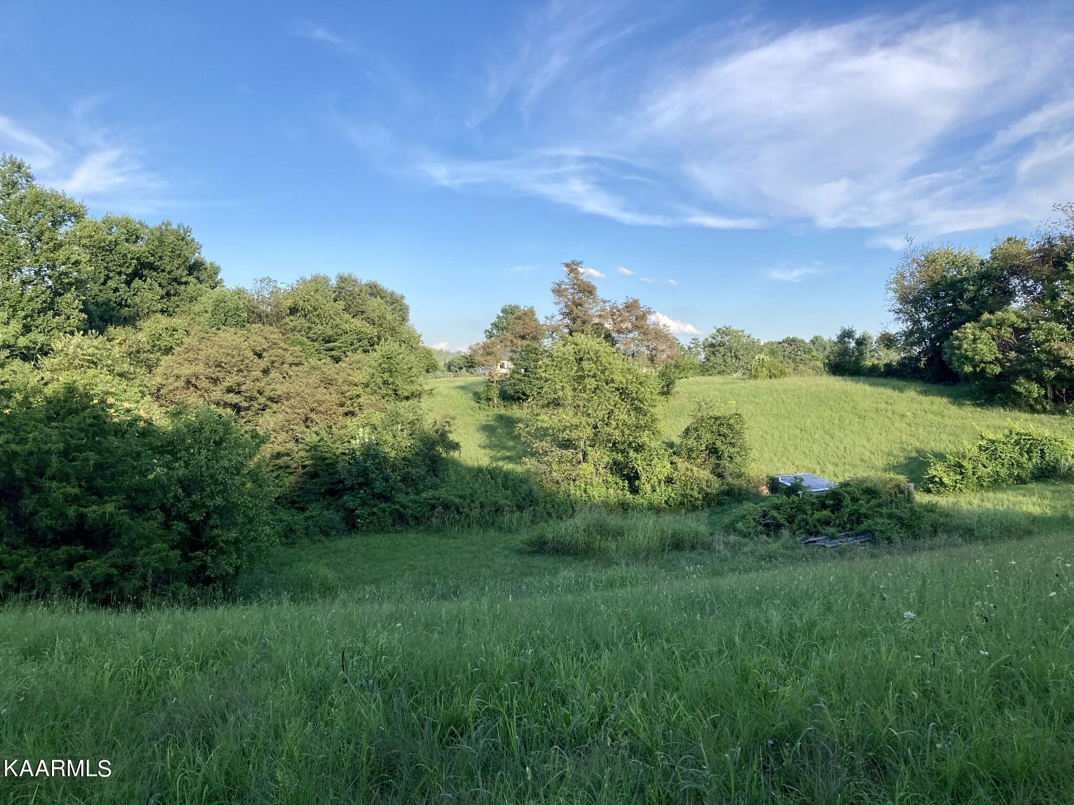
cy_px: 402
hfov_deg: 63.4
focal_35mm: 28
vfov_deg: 49.7
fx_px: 869
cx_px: 537
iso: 20
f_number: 1.8
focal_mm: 3.99
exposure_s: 1/923
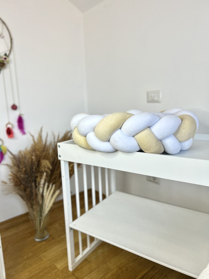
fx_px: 209
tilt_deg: -10.8
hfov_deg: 53.1
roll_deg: +1.4
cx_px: 104
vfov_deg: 67.3
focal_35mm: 26
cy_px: 140
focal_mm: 5.7
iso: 64
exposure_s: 1/121
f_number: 1.5
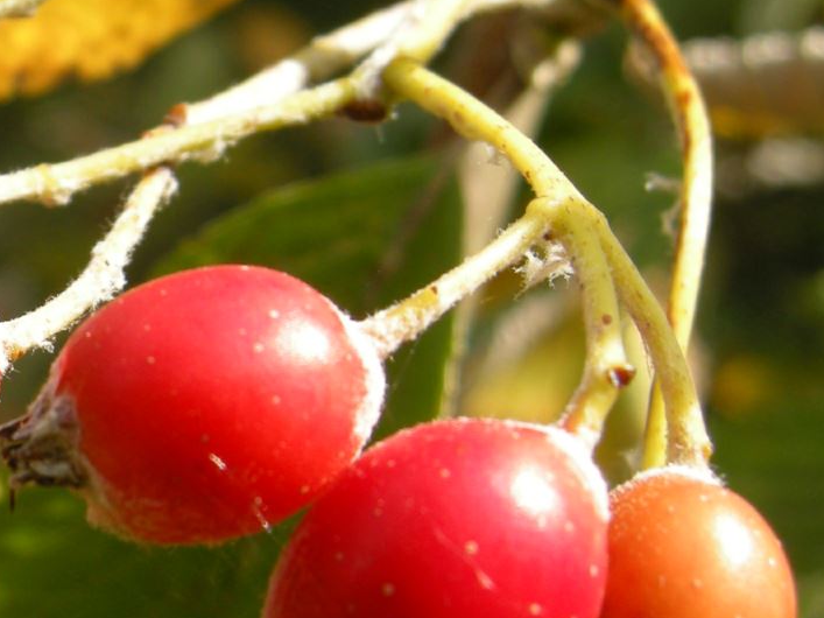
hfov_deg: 18.8
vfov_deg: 14.9
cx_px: -145
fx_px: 2356
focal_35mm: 99
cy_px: 419
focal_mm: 7.5
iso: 64
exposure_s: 1/116
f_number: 3.8
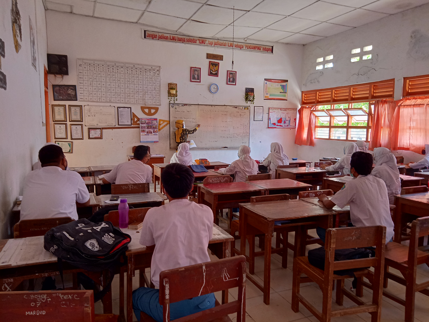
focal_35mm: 26
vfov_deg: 53.1
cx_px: 214
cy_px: 161
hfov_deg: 67.3
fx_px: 322
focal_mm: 3.46
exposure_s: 1/33.3
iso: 213
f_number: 2.2
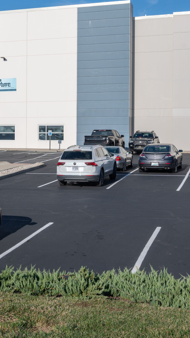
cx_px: 14
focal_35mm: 57
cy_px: 141
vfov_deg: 36.5
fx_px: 510
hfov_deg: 20.6
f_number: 9
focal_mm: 29.5
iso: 125
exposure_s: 1/500
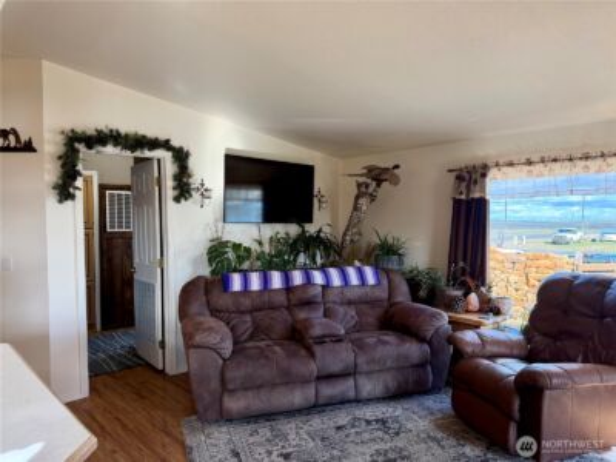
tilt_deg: -2.0
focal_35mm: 24
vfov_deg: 56.8
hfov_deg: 71.6
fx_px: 427
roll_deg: -0.1
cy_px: 231
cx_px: 308
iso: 200
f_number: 1.78
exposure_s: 1/237
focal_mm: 6.76
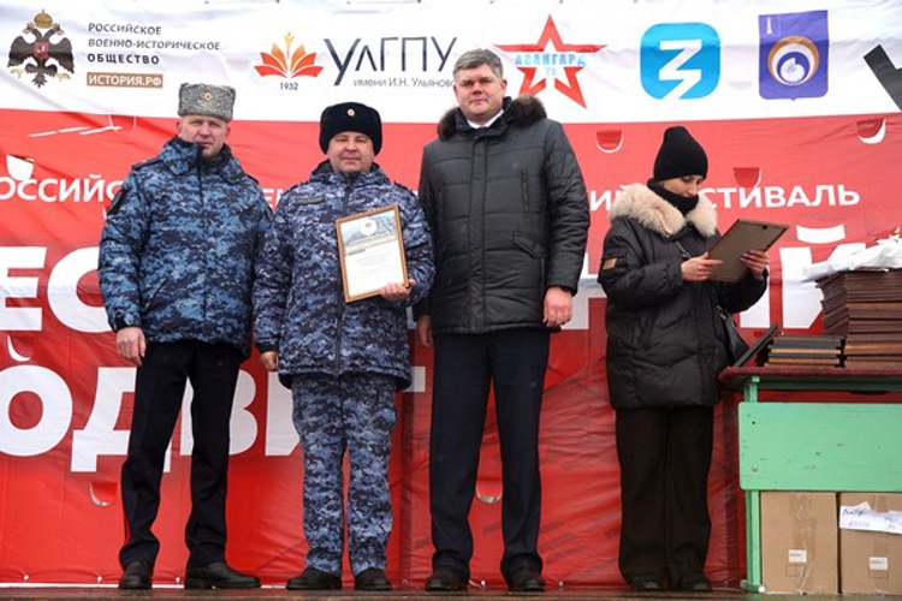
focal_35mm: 56
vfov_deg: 24.4
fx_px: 1390
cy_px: 300
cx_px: 451
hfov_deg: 35.9
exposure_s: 1/250
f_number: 5
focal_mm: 37
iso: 100
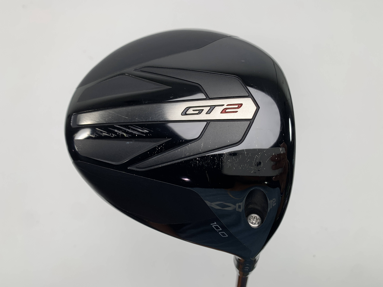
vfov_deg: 53.1
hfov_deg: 67.3
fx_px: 288
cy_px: 144
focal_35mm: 26
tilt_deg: -69.6
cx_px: 192
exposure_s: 1/209
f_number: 1.8
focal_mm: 4.25
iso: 25
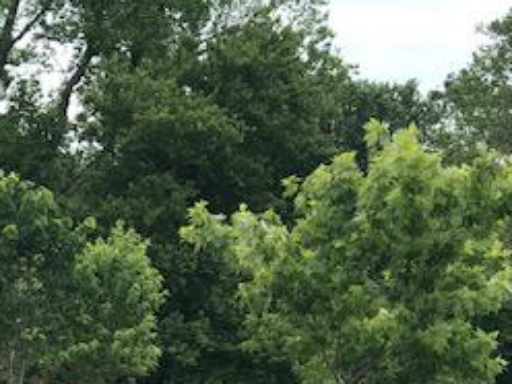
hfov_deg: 13.3
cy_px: 390
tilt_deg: -2.9
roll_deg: +0.0
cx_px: 54
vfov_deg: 10.0
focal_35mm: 147
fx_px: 2174
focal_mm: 6.6
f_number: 2.8
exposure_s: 1/515
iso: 20
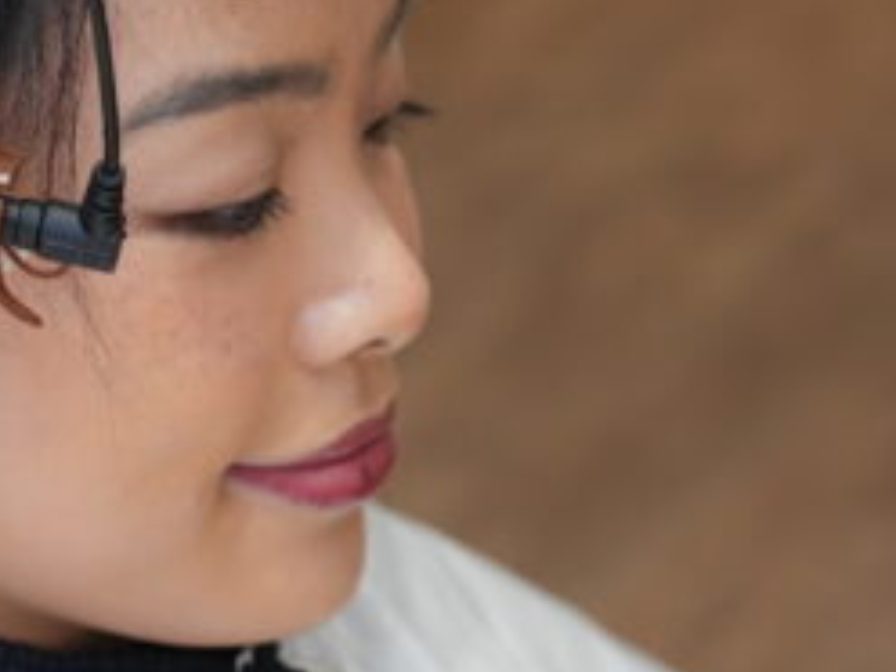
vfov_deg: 10.6
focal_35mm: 139
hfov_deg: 14.0
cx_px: 49
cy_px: 130
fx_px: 3598
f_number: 2.5
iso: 320
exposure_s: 1/320
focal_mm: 35
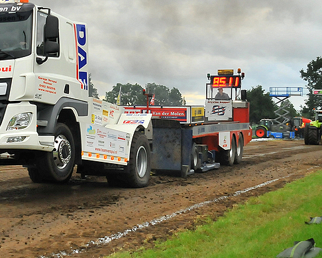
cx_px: 53
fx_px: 734
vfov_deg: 19.8
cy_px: 76
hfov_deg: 24.3
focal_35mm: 77
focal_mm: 26
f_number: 4
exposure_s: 1/1000
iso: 1000
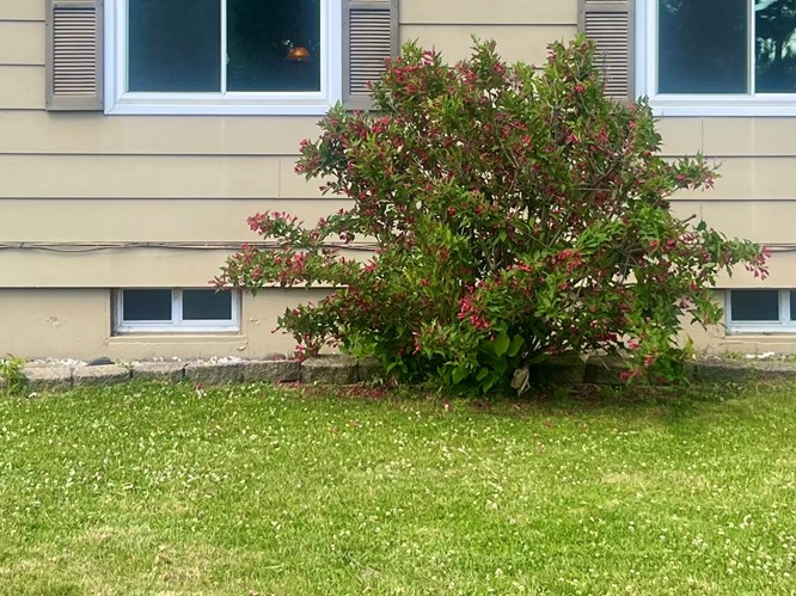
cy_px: 145
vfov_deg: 18.3
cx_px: 369
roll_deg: -0.3
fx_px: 1839
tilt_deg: +1.3
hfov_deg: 24.4
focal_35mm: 80
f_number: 1.5
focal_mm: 5.7
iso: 50
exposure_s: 1/859
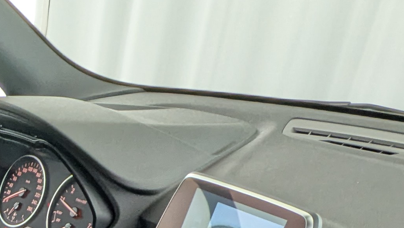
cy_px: 580
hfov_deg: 26.5
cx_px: -102
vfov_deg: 12.6
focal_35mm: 69
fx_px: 739
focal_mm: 2.35
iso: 69
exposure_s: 1/34.2
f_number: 2.2
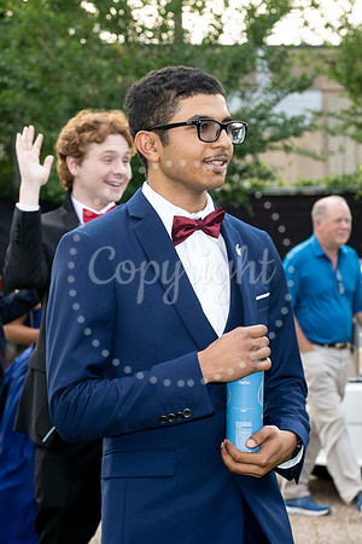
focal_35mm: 141
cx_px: 164
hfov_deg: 9.7
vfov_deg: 14.6
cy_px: 273
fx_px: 2124
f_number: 7.1
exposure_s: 1/200
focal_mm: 91
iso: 500
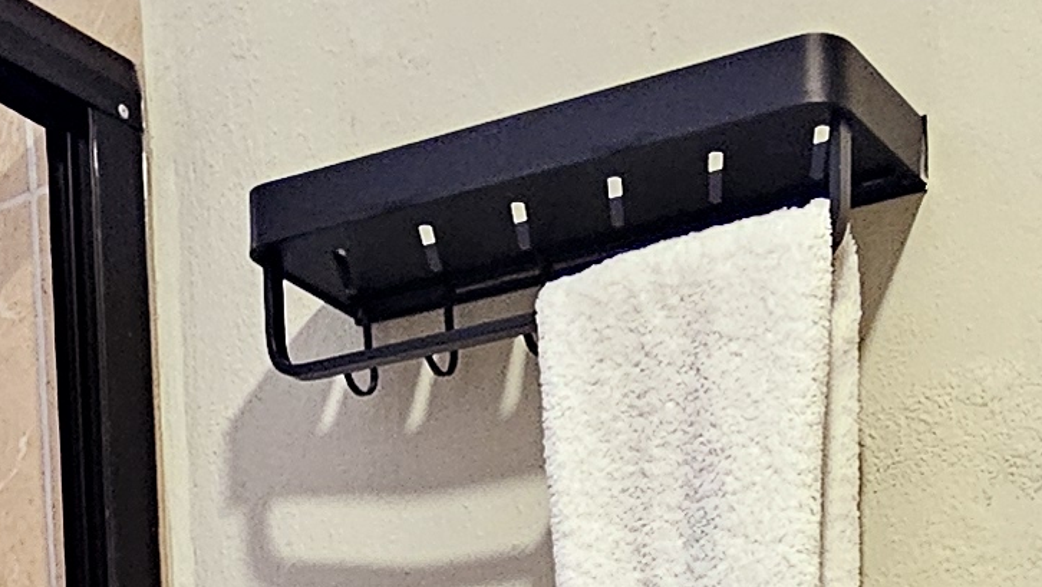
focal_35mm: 78
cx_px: 633
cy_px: 1526
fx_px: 2156
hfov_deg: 27.1
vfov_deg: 11.8
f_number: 2.2
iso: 400
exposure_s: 1/30
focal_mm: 2.2
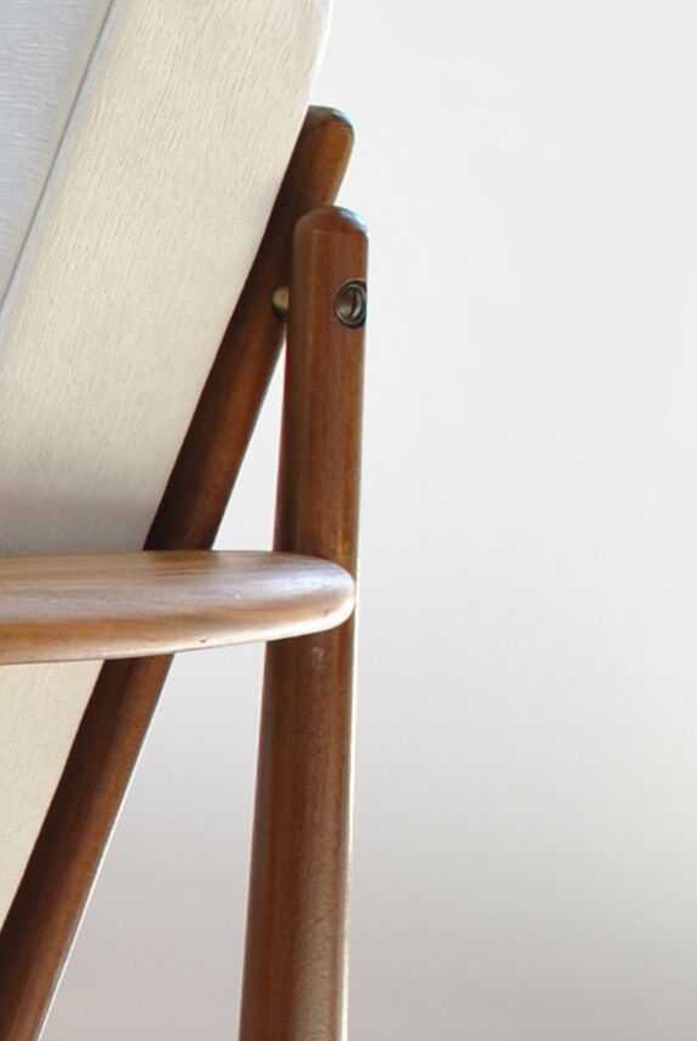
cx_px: -608
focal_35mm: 150
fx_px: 4345
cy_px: 871
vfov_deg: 13.6
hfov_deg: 8.8
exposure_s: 1/40
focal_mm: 22
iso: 100
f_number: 5.6
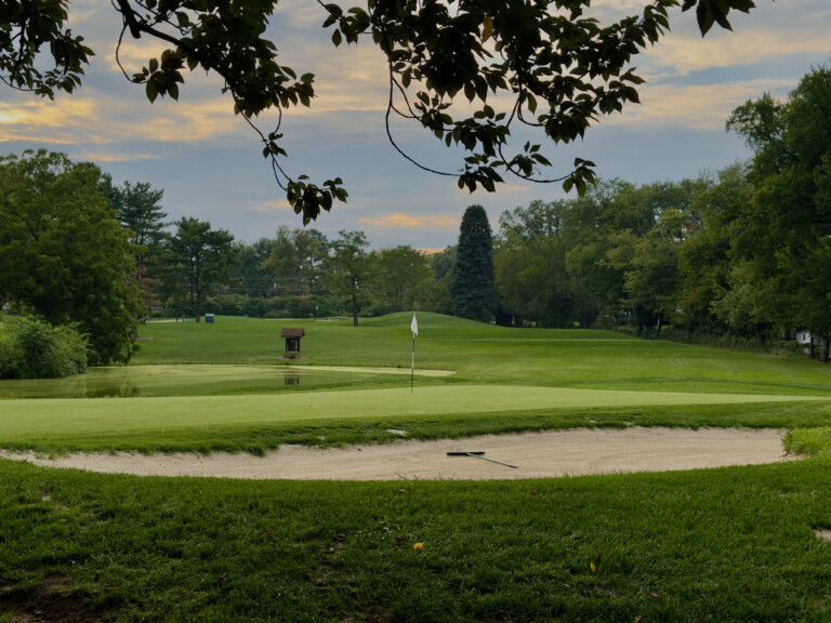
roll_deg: -1.1
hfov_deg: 39.7
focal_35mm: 48
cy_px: 312
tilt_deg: +1.2
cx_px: 416
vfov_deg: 30.3
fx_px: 1152
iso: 80
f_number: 1.78
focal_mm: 6.76
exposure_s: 1/1543
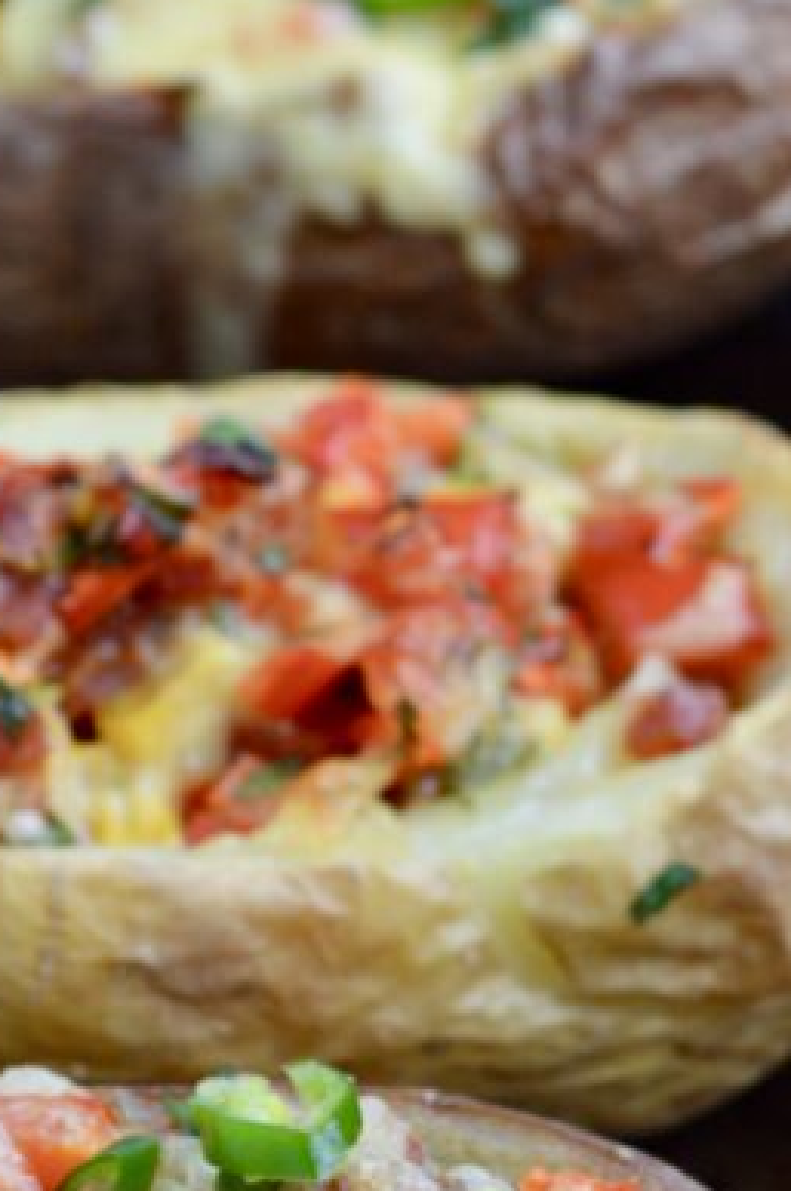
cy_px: 514
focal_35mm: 218
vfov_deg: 9.4
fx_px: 7214
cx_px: 312
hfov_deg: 6.3
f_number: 5.6
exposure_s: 1/125
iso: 400
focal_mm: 55
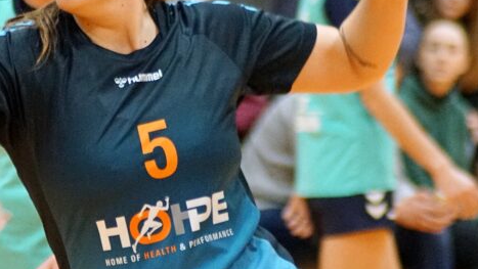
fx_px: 8190
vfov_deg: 1.9
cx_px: 155
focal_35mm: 646
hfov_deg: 3.3
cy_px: 148
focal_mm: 160
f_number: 4.5
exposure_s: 1/160
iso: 3200
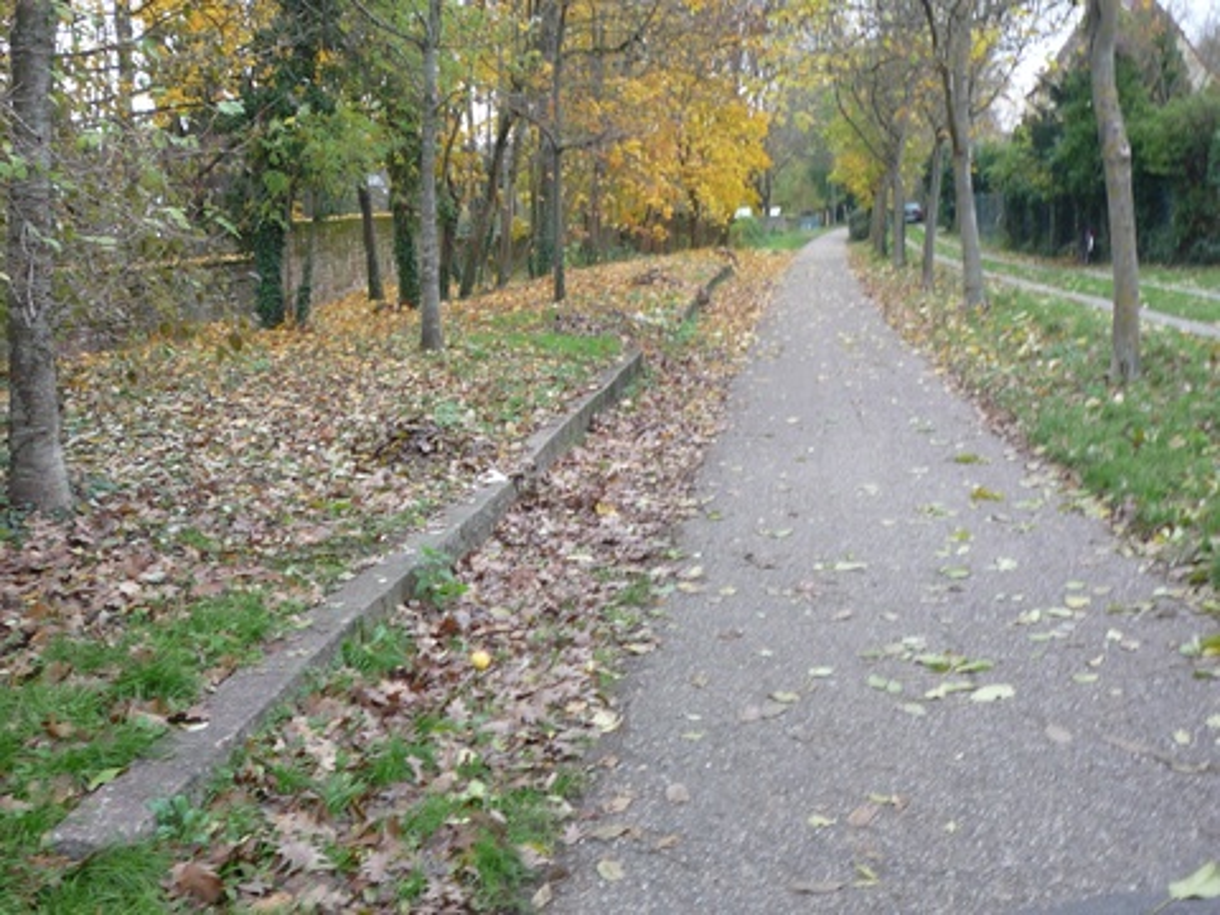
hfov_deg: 41.2
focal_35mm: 46
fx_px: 1621
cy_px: 458
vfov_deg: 31.5
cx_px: 610
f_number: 3.5
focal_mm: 5.8
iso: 100
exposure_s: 1/30
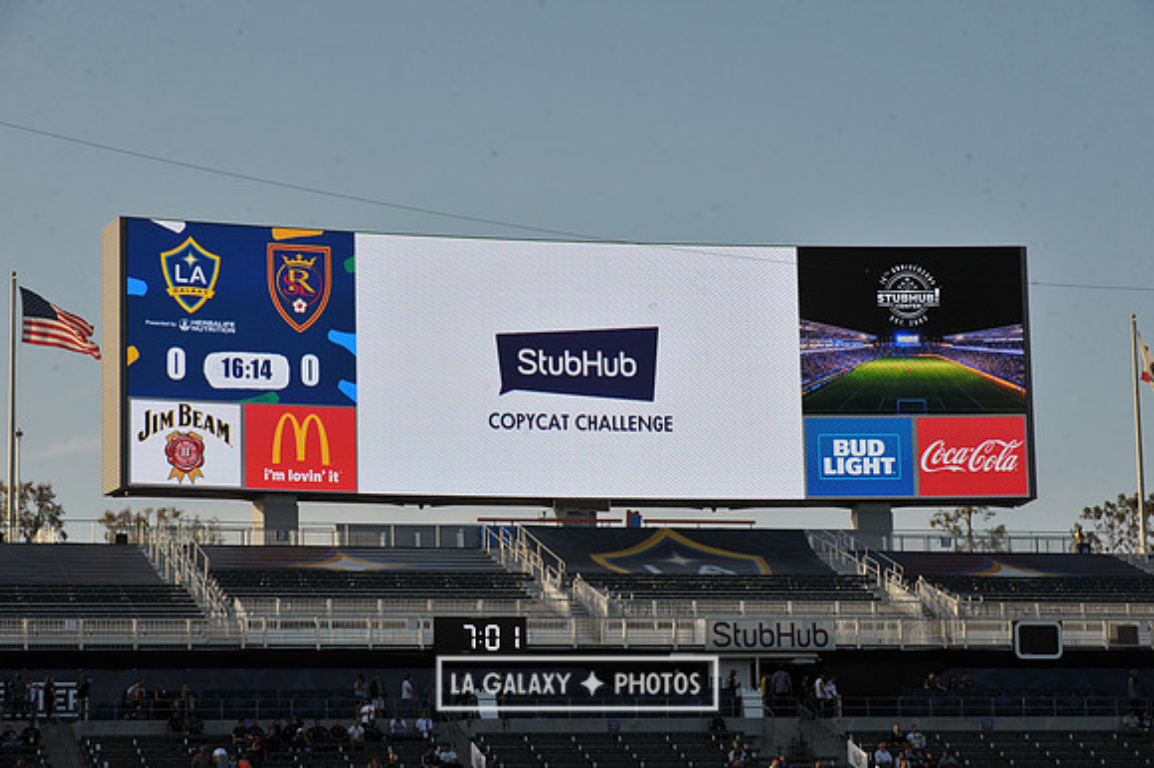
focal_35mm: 110
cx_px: 577
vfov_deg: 12.4
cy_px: 384
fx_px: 3524
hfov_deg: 18.6
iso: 400
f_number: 11
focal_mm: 110
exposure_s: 1/500
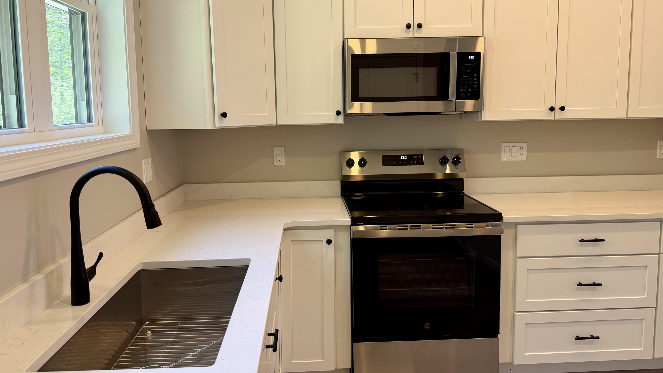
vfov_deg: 42.8
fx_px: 475
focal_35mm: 27
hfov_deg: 69.9
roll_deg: +0.2
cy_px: 159
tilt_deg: -6.0
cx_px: 323
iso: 125
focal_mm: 6.76
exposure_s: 1/120
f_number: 1.78
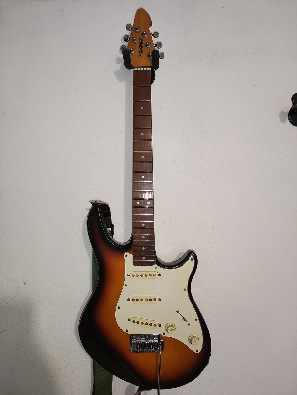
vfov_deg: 69.4
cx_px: 148
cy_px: 198
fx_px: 286
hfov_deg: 54.9
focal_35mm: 25
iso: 430
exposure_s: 1/50
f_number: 1.79
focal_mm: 4.71
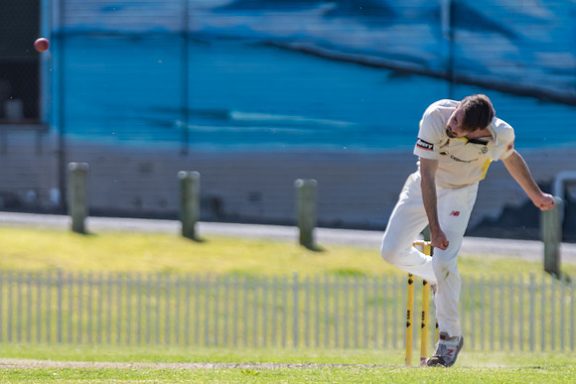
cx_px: 260
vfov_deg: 1.8
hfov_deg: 2.7
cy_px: 173
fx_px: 12118
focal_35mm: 757
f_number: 7.1
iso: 400
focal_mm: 460
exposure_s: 1/1250
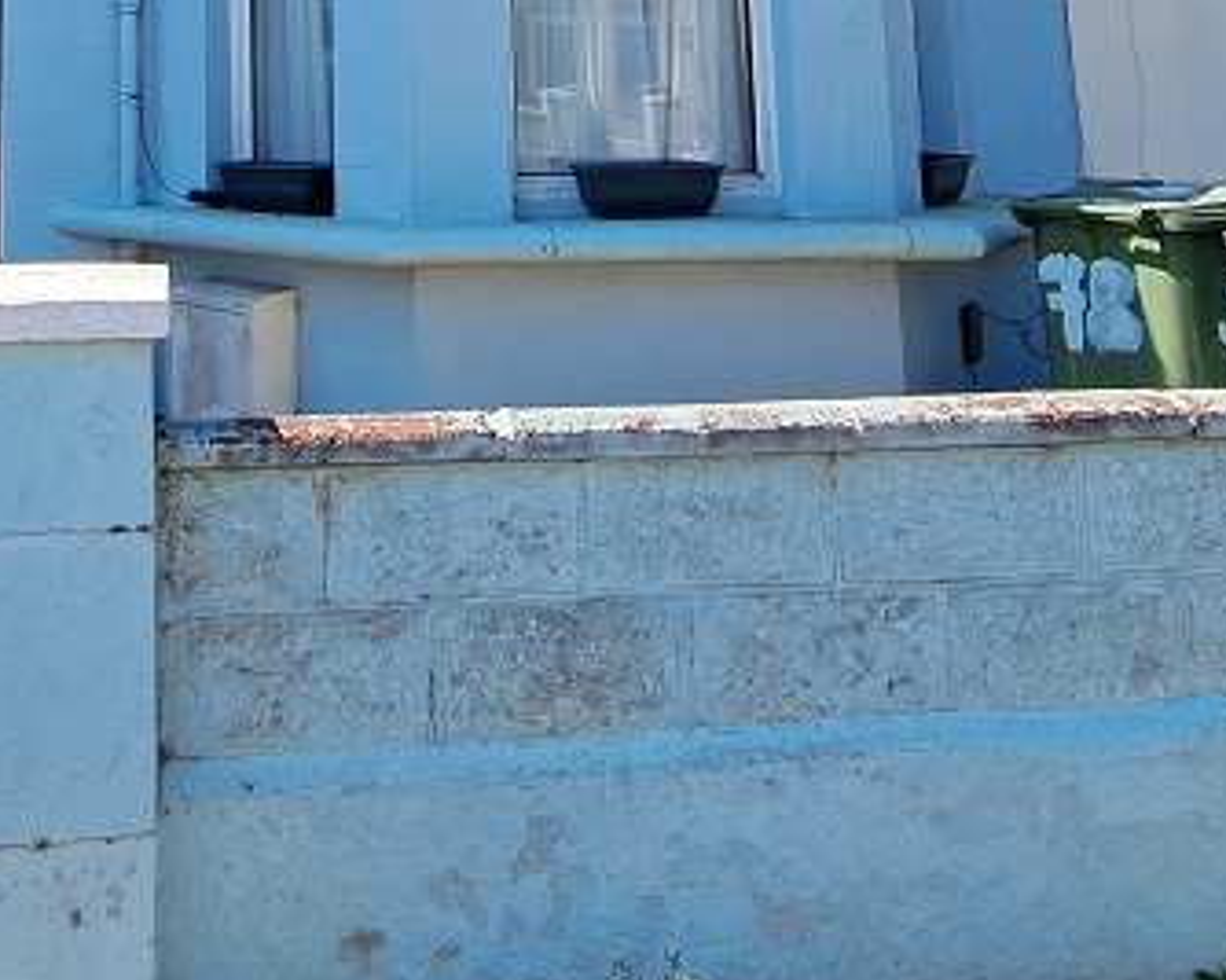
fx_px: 1415
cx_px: 257
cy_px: -182
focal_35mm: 39
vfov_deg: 32.1
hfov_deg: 44.7
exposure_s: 1/1063
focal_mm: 1.74
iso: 50
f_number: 2.2
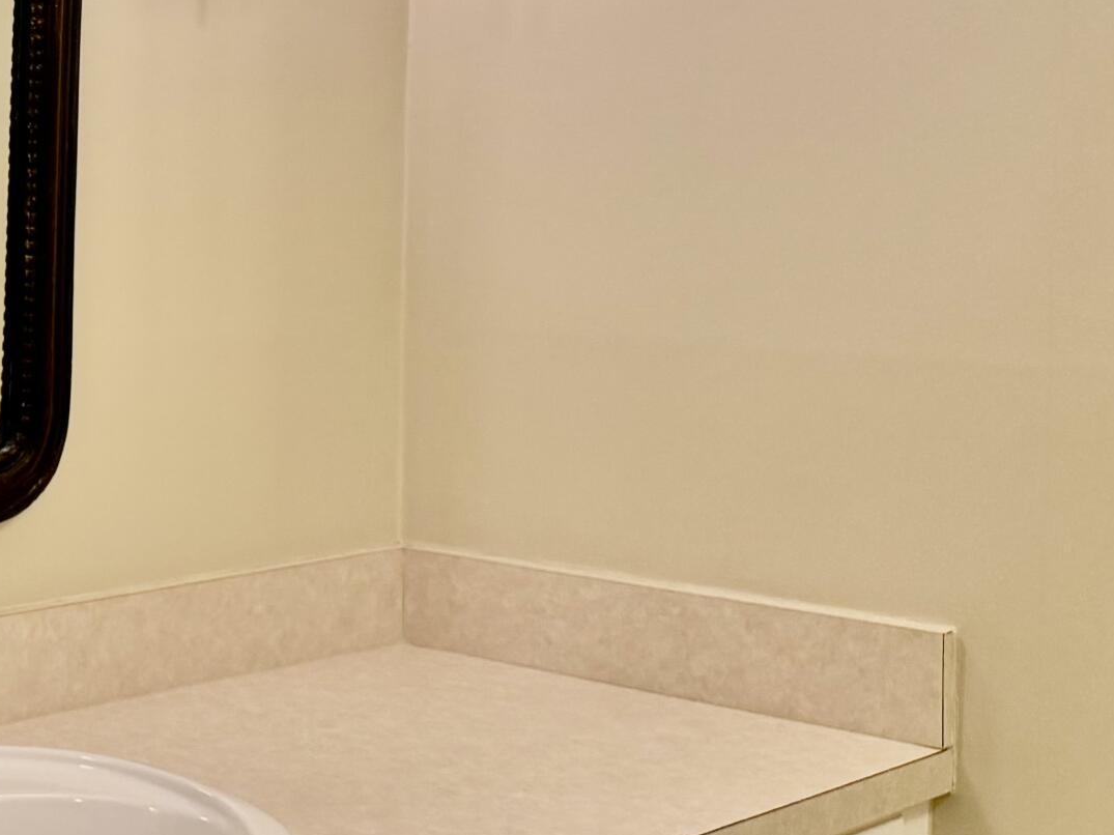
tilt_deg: -5.0
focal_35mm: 67
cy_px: 300
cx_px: -350
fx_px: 2156
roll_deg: +0.0
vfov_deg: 21.9
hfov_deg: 25.0
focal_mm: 6.76
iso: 125
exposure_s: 1/120
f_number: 1.78
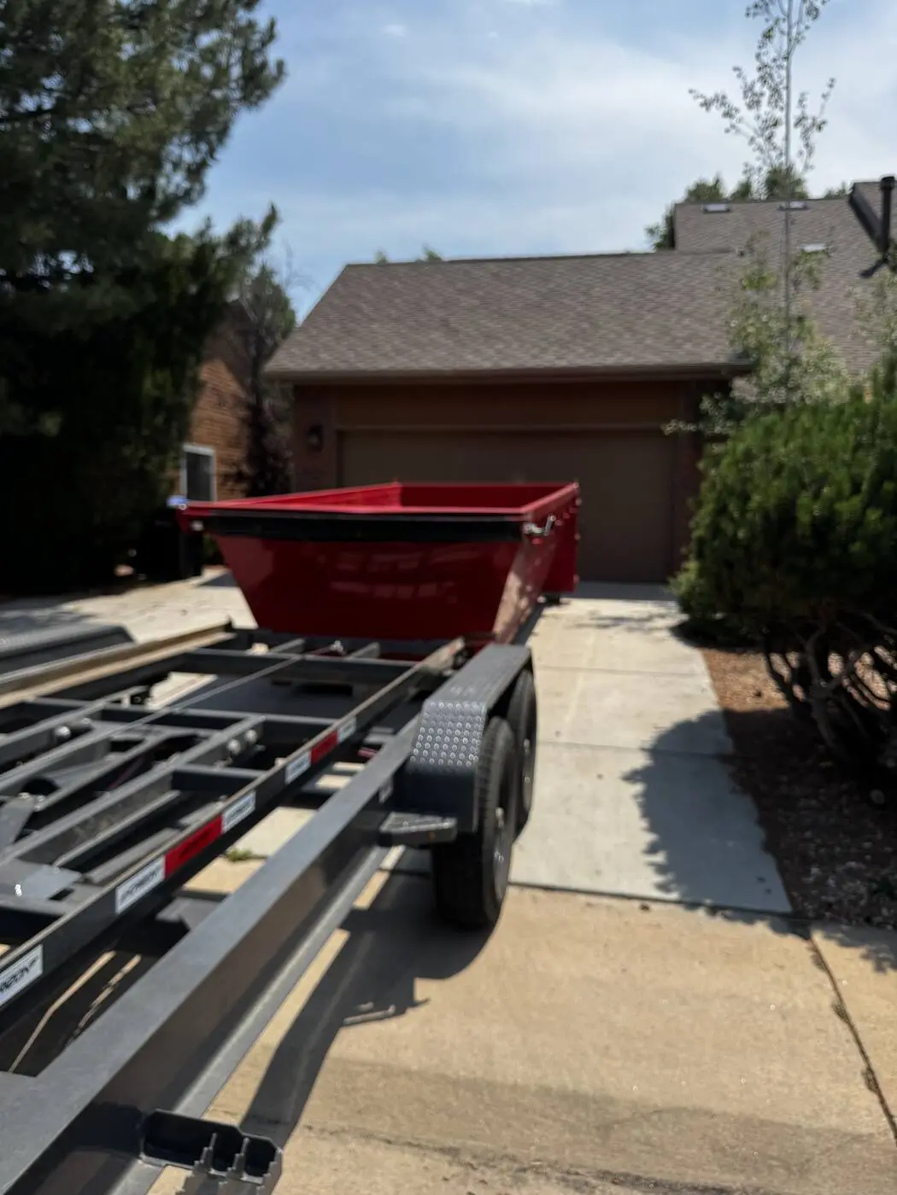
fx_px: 829
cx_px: 448
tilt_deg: -6.4
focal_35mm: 24
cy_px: 598
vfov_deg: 71.6
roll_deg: -0.6
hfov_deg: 56.8
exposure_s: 1/4950
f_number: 1.78
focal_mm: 6.76
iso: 80
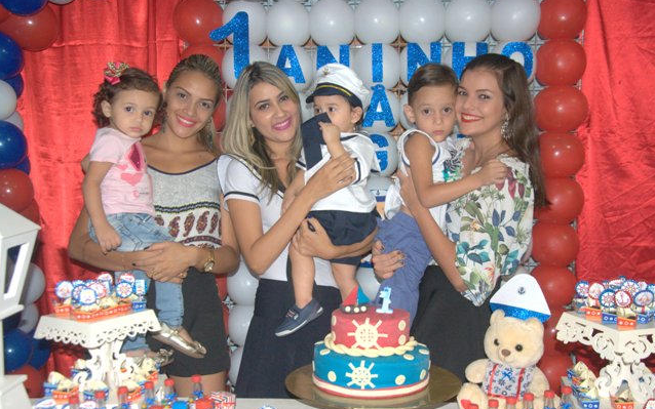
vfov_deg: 28.0
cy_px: 199
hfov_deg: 43.5
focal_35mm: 46
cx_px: 328
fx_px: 821
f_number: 4.2
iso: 800
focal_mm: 30
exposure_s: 1/60
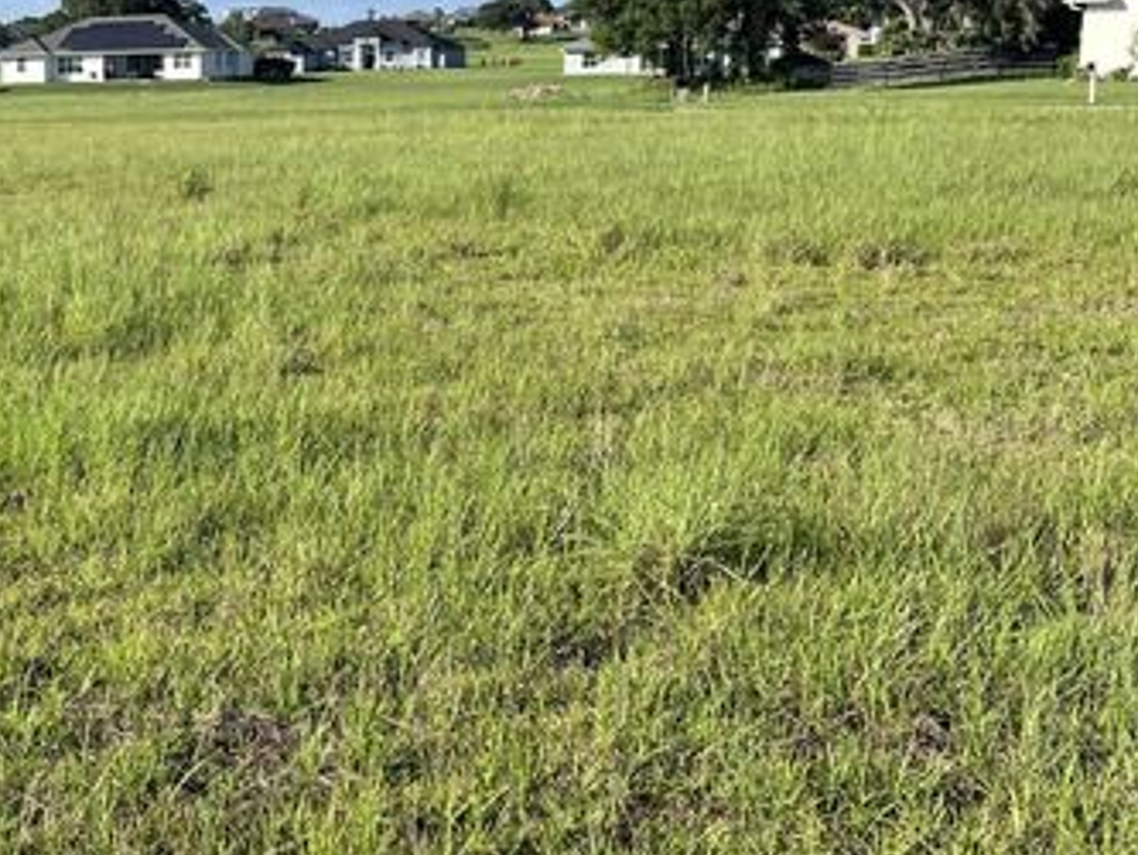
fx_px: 1644
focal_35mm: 50
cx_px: 72
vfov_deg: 29.1
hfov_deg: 35.5
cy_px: 383
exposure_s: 1/3165
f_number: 1.5
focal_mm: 5.7
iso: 50
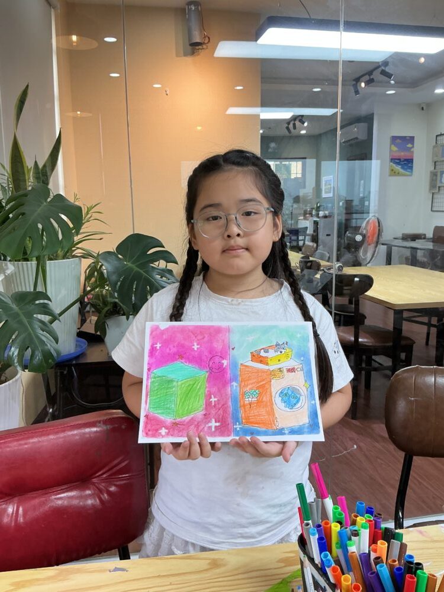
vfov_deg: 61.7
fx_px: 496
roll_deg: +0.4
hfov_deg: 48.2
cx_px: 222
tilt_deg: -9.7
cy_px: 296
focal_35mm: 29
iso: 64
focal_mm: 3
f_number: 1.8
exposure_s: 1/100
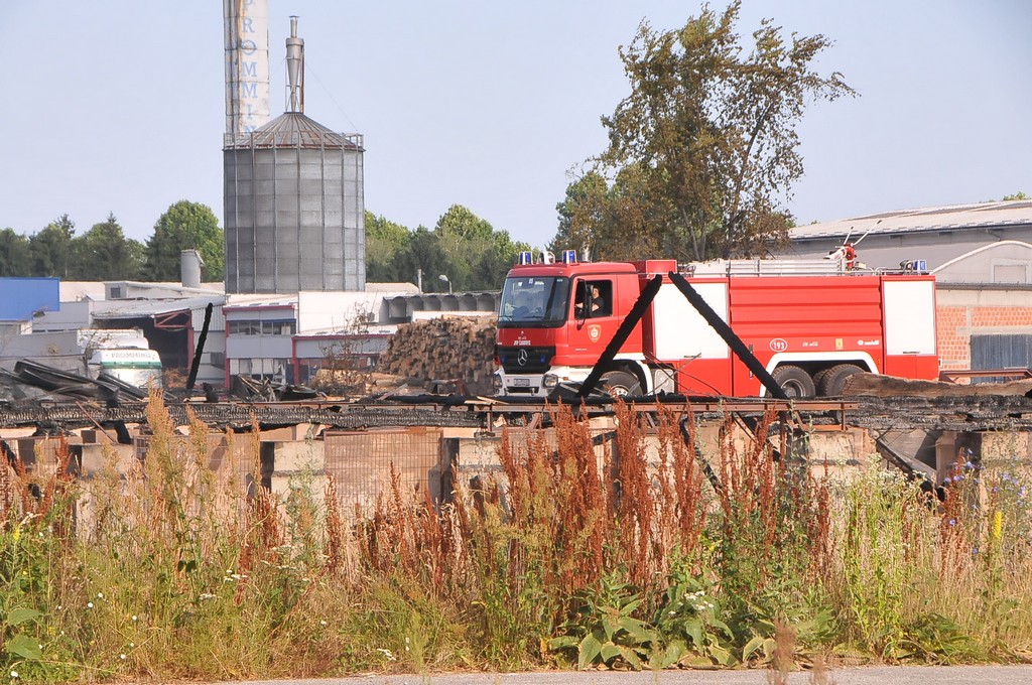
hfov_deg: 13.1
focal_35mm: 158
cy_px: 342
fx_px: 4509
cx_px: 516
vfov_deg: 8.7
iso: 1250
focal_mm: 105
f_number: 13
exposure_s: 1/640
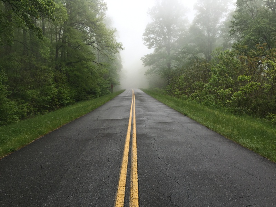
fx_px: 231
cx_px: 138
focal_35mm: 29
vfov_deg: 48.2
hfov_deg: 61.7
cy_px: 104
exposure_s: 1/754
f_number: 2.2
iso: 25
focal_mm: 4.15
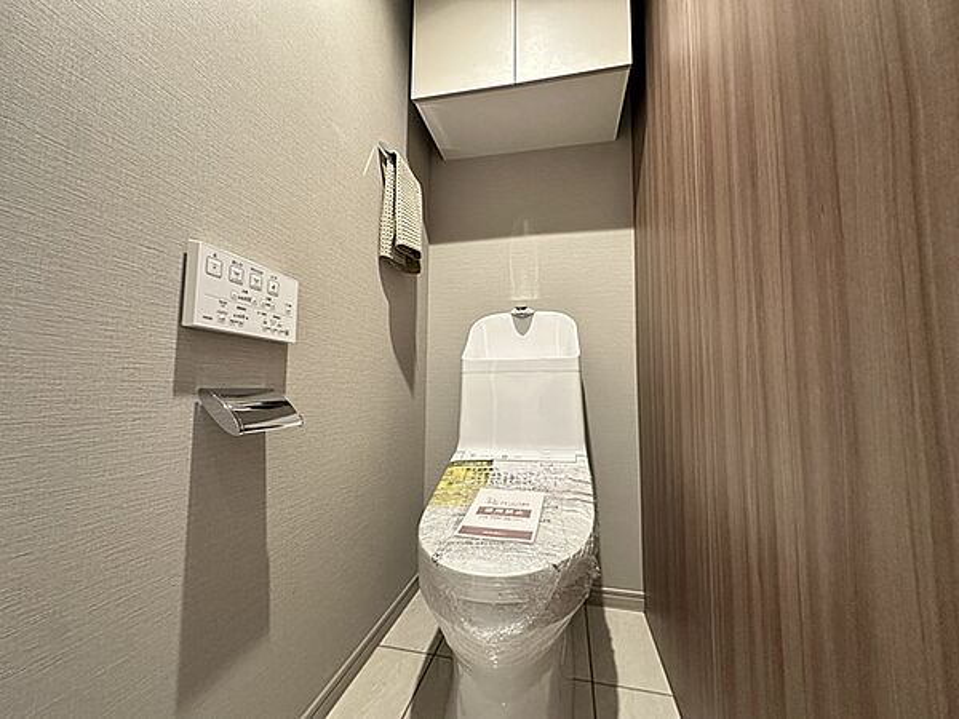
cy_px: 360
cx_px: 480
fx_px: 388
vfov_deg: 85.7
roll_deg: -0.8
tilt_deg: +5.0
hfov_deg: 102.1
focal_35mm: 14
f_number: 2.2
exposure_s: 1/50
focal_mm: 2.22
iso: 800
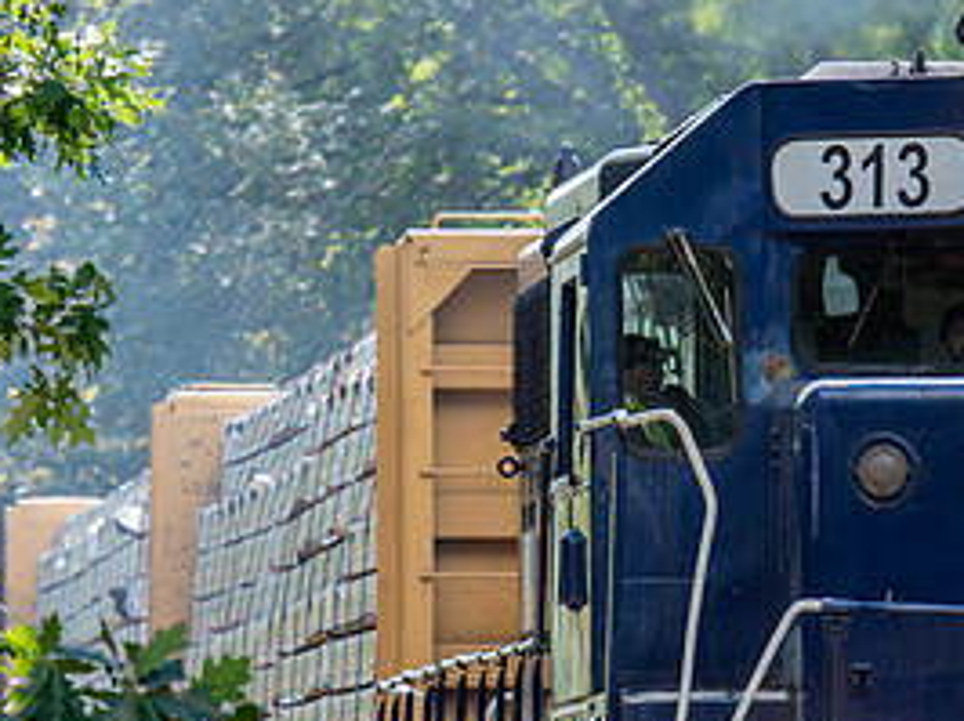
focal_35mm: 637
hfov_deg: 3.1
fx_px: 17723
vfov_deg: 2.3
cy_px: 486
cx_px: 702
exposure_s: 1/200
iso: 320
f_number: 6.3
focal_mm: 170
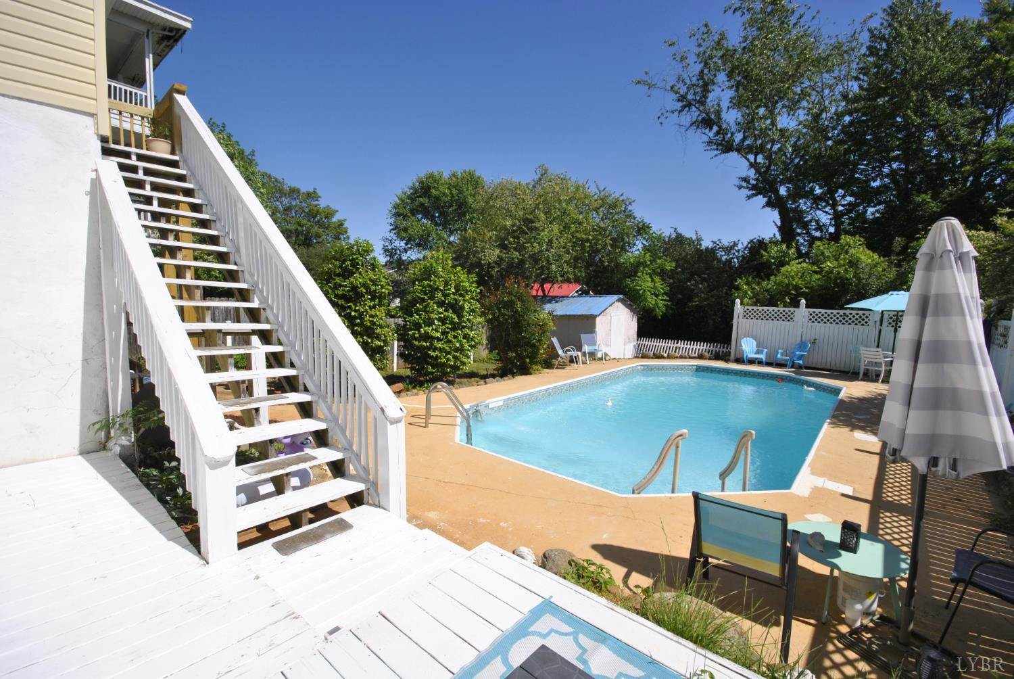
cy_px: 340
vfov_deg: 77.5
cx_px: 507
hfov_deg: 100.3
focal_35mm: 15
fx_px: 423
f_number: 9
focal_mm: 10
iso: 100
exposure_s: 1/320
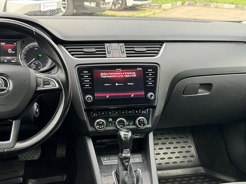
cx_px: 123
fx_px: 341
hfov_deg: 39.7
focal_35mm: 48
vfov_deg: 30.2
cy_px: 92
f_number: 1.78
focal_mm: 6.76
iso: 200
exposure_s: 1/60
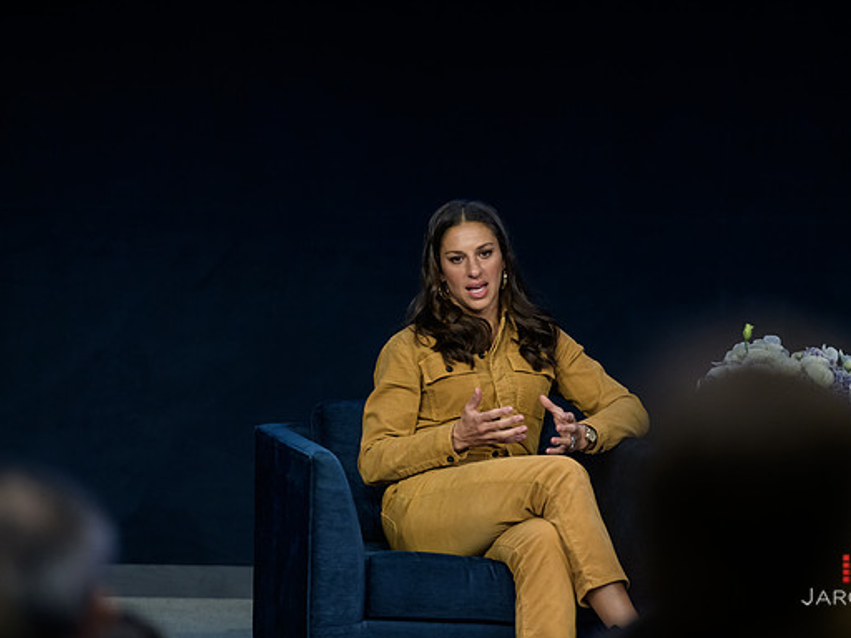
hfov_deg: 9.1
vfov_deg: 6.8
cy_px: 320
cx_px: 479
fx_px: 5359
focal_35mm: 218
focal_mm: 200
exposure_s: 1/200
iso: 1600
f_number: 3.2
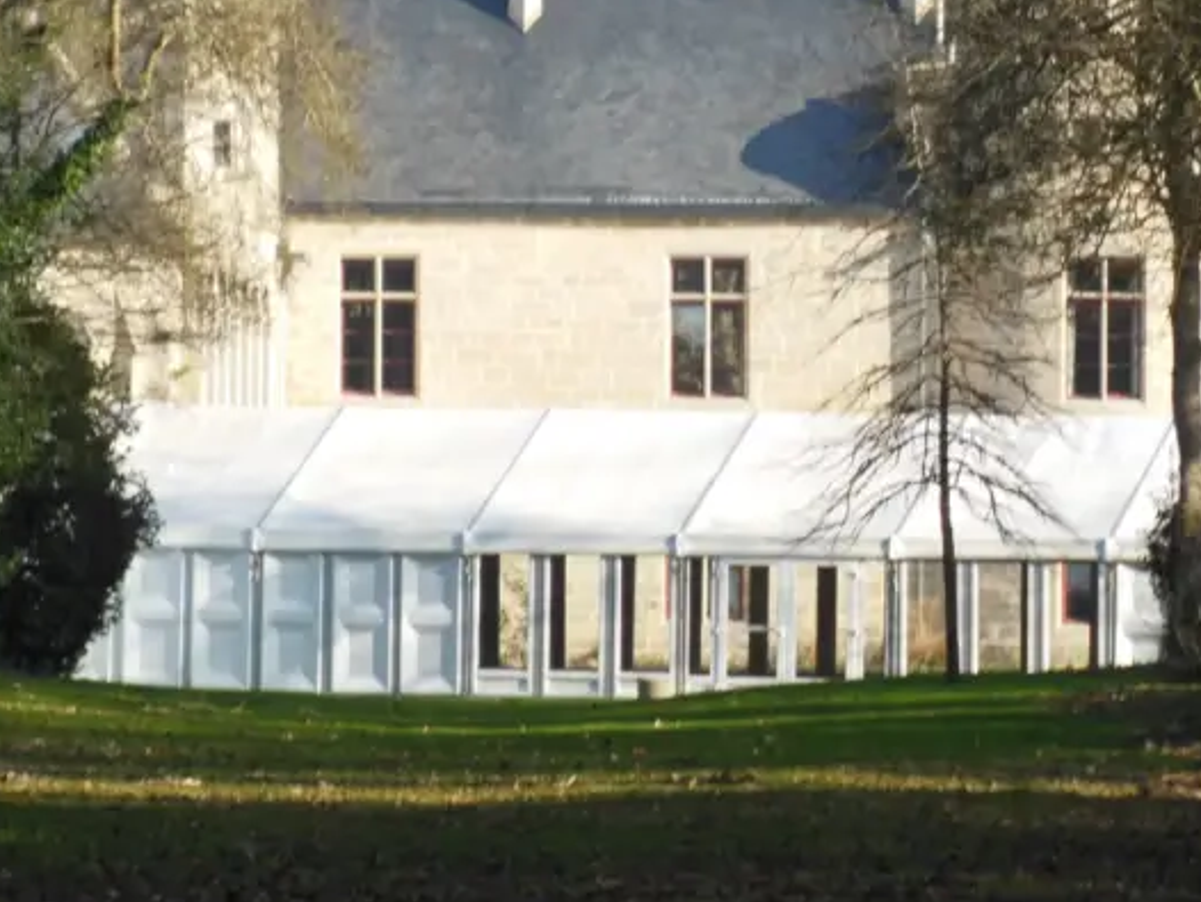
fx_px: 14891
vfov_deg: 3.5
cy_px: 336
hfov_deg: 4.6
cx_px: 715
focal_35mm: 429
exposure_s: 1/160
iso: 125
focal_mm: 52.5
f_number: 5.8
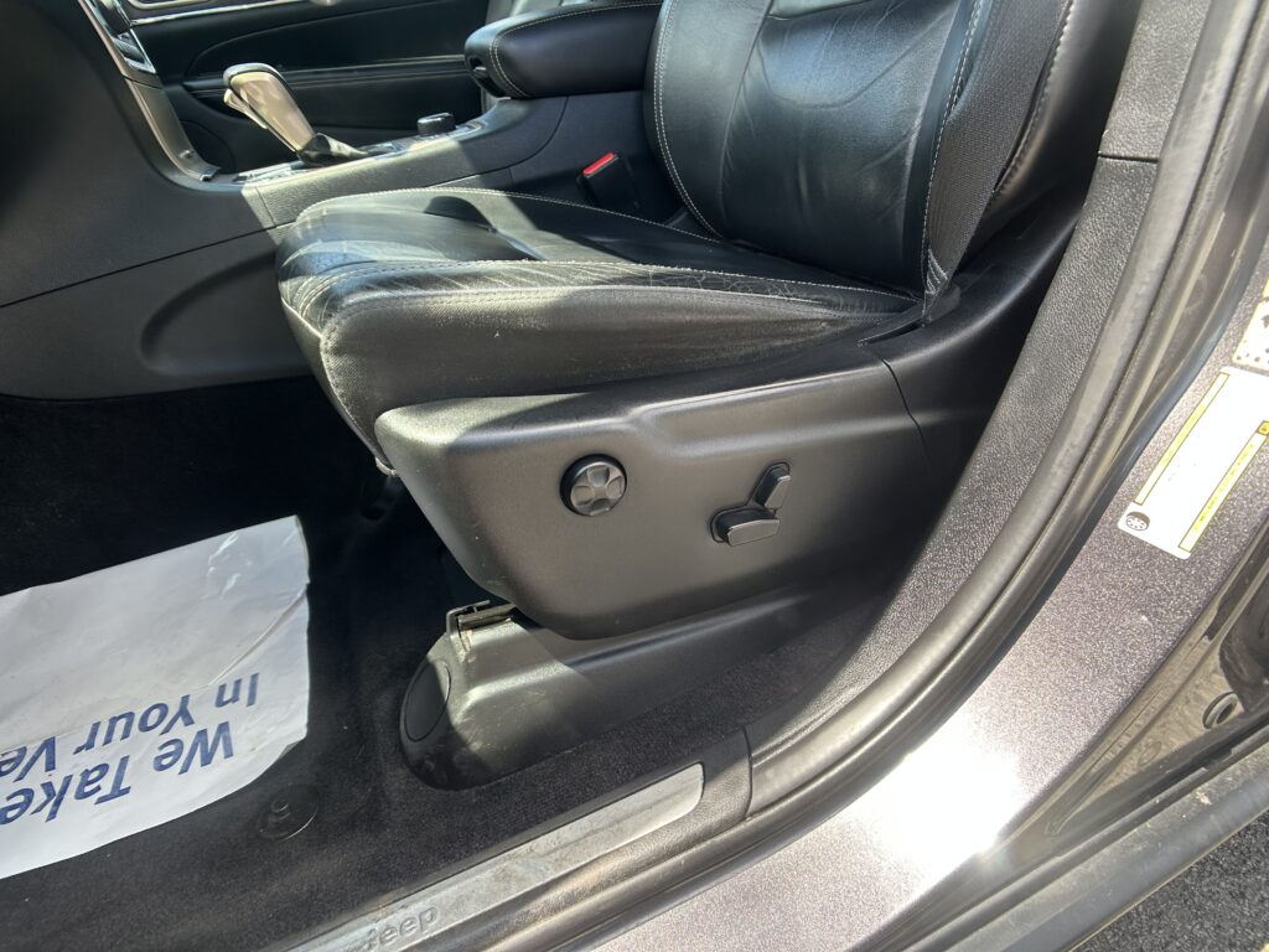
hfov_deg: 67.3
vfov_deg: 53.1
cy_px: 476
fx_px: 953
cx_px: 634
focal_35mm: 26
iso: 50
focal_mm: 5.7
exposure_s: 1/361
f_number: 1.5
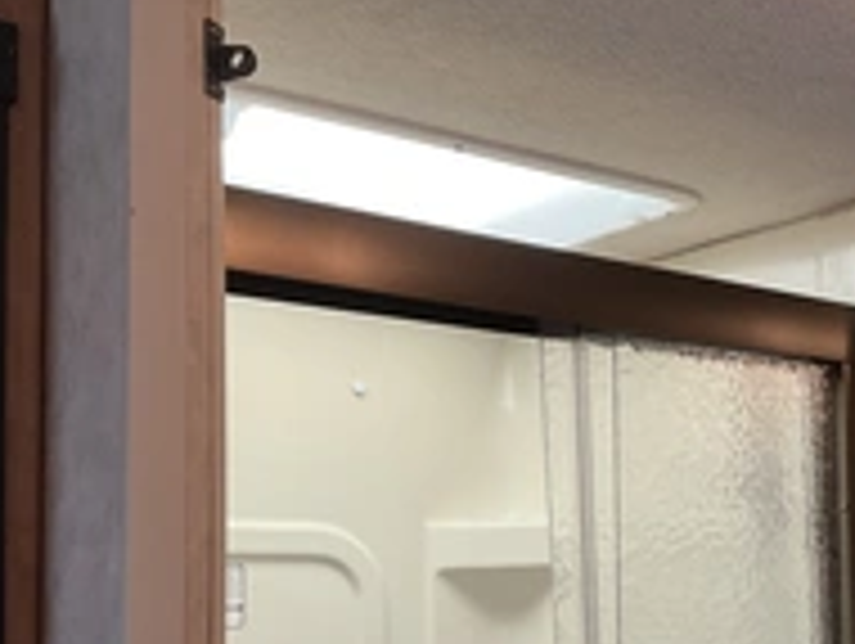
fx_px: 1509
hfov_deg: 30.9
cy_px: 518
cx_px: 670
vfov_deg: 23.7
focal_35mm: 61
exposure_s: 1/96
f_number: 1.8
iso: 64
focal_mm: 3
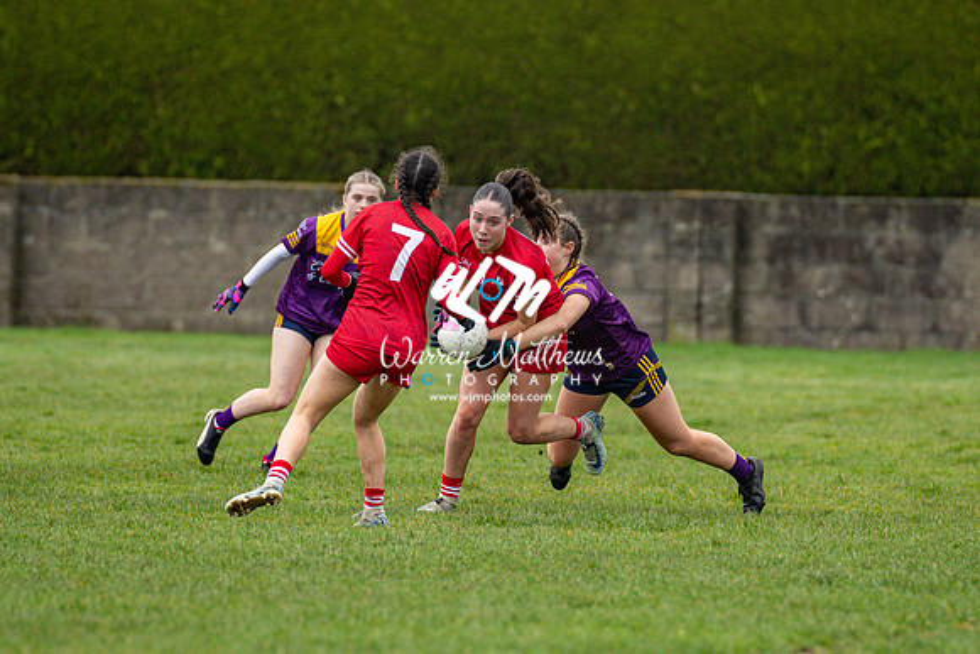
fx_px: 15141
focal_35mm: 556
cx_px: 517
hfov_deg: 3.7
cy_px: 379
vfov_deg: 2.5
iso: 1100
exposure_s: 1/640
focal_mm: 300
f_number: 2.8
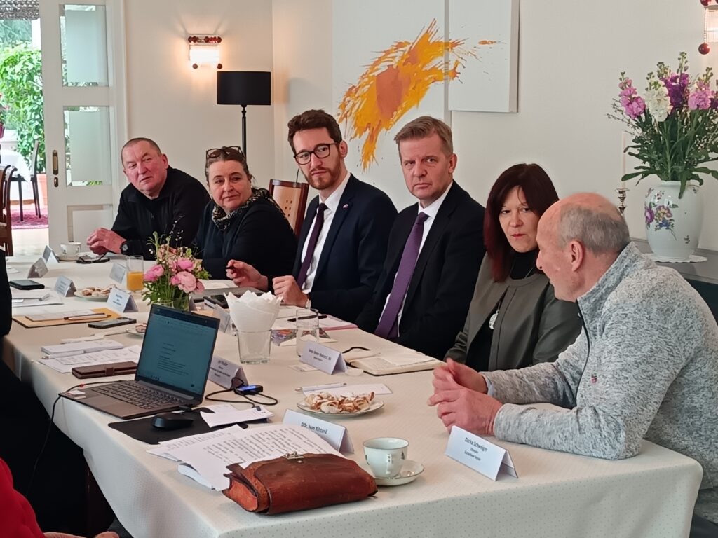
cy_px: 269
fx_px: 1369
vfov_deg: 22.3
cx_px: 359
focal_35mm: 66
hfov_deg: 29.4
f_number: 1.75
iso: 795
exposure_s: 1/50
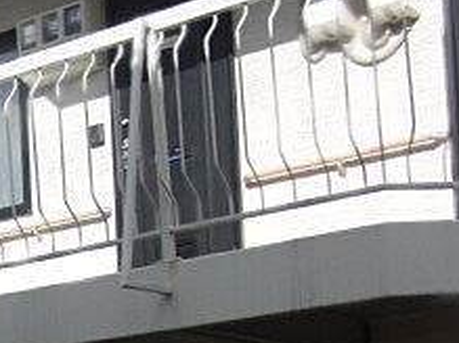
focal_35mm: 108
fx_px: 1431
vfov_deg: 13.1
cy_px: 491
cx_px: -155
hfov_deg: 17.0
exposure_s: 1/800
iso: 100
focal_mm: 6.42
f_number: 3.6
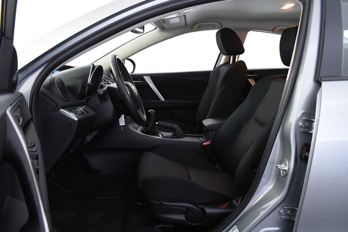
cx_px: 173
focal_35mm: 28
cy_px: 114
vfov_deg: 46.4
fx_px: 271
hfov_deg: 65.5
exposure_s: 1.5
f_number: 5.6
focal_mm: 18
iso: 100
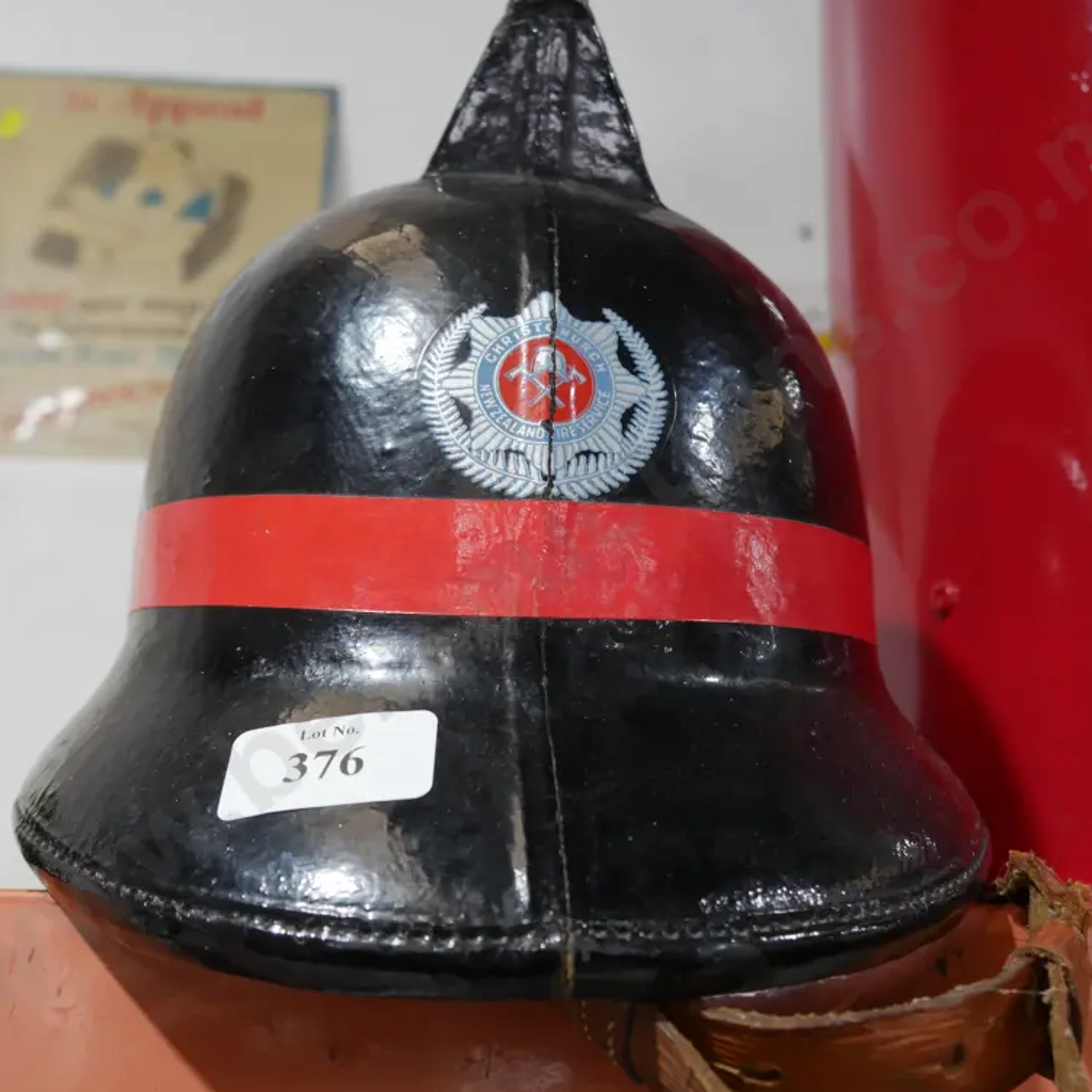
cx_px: 560
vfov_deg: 40.9
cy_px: 547
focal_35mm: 41
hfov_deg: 40.9
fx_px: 1463
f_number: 4
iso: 800
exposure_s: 1/60
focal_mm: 17
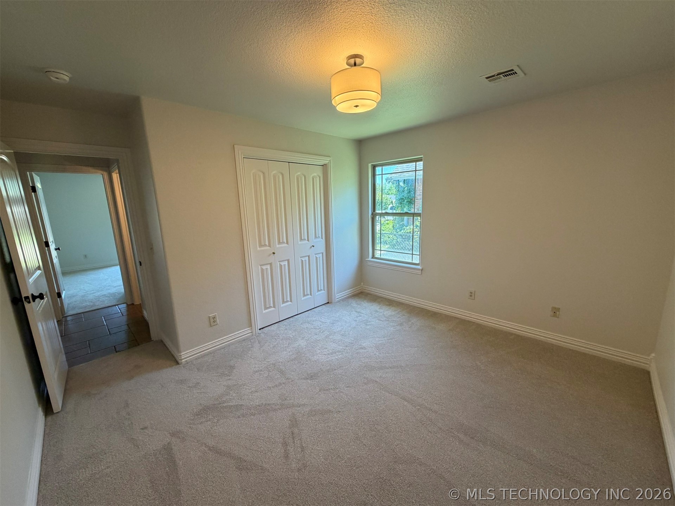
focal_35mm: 14
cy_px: 253
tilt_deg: -11.3
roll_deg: +1.9
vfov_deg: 85.7
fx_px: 273
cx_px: 338
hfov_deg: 102.1
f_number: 2.2
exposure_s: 1/120
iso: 200
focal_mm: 2.22
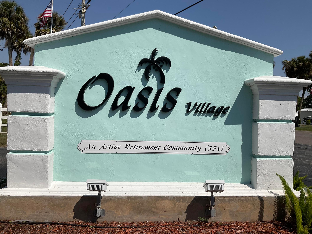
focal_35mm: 29
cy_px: 117
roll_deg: -0.2
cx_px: 156
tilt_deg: -1.9
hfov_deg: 61.7
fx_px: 261
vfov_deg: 48.2
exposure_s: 1/6536
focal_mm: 3
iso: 16
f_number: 1.8
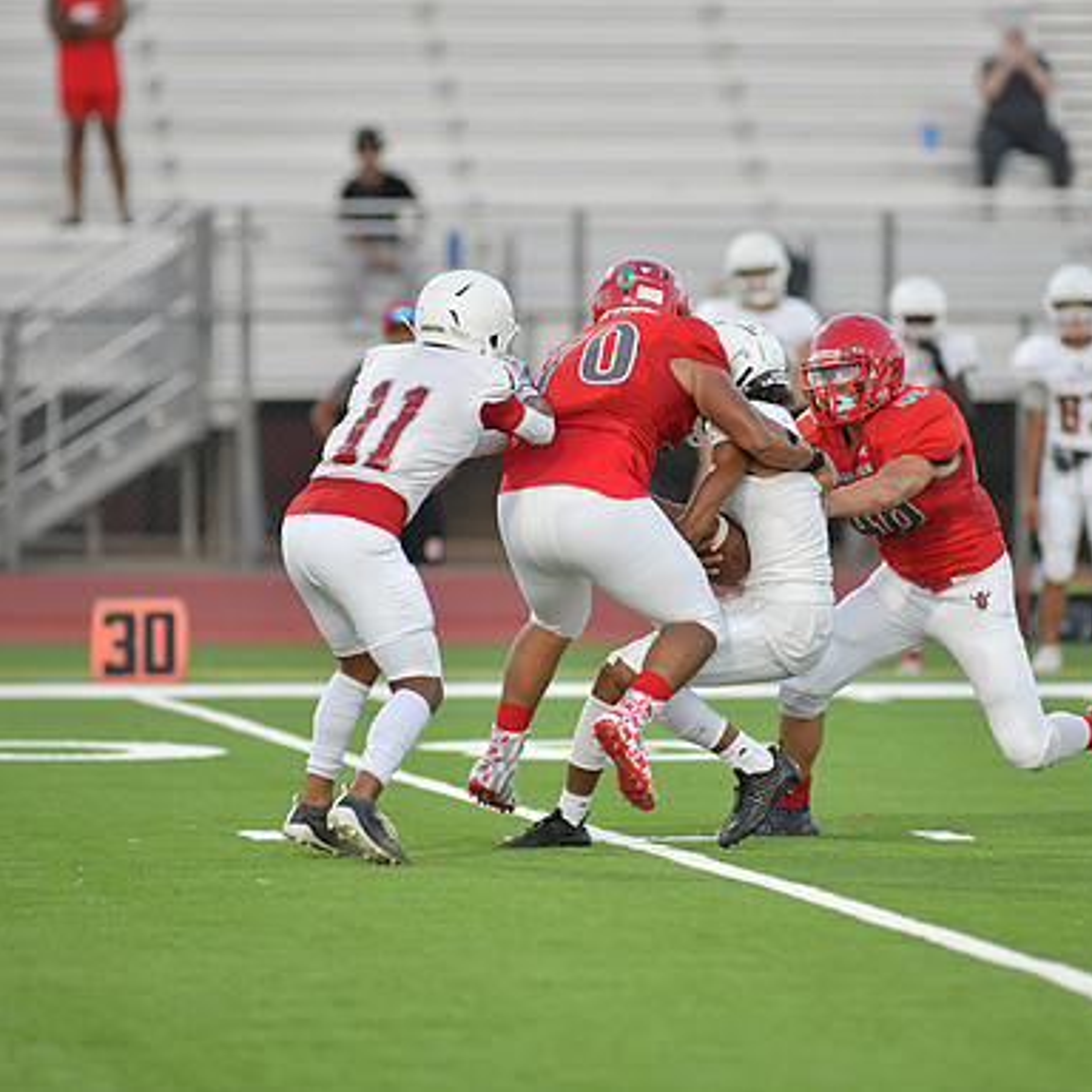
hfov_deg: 4.6
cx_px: 634
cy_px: 545
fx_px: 13741
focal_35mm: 385
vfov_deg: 4.6
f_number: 3.5
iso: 2000
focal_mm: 300
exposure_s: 1/1250
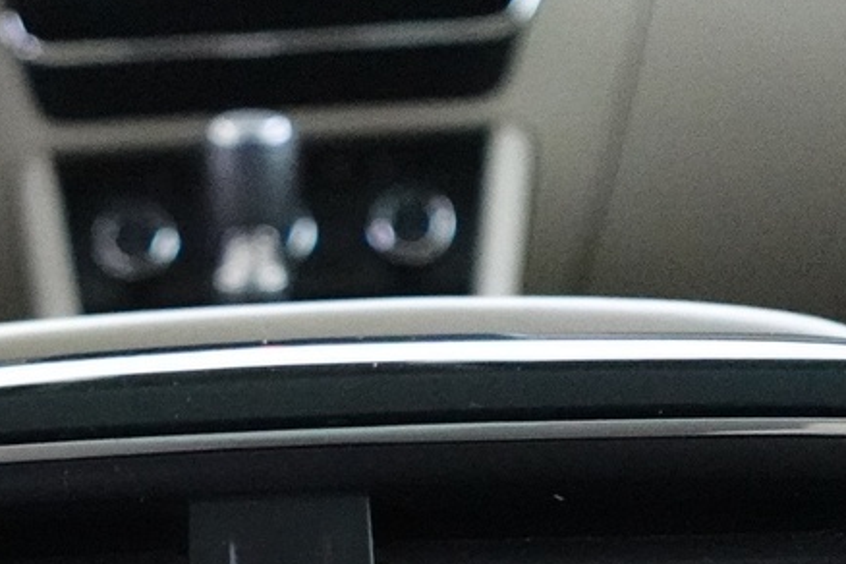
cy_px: 1016
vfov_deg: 15.7
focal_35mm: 74
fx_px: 1739
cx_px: 147
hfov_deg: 26.7
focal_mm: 7.6
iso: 5000
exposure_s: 1/80
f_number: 2
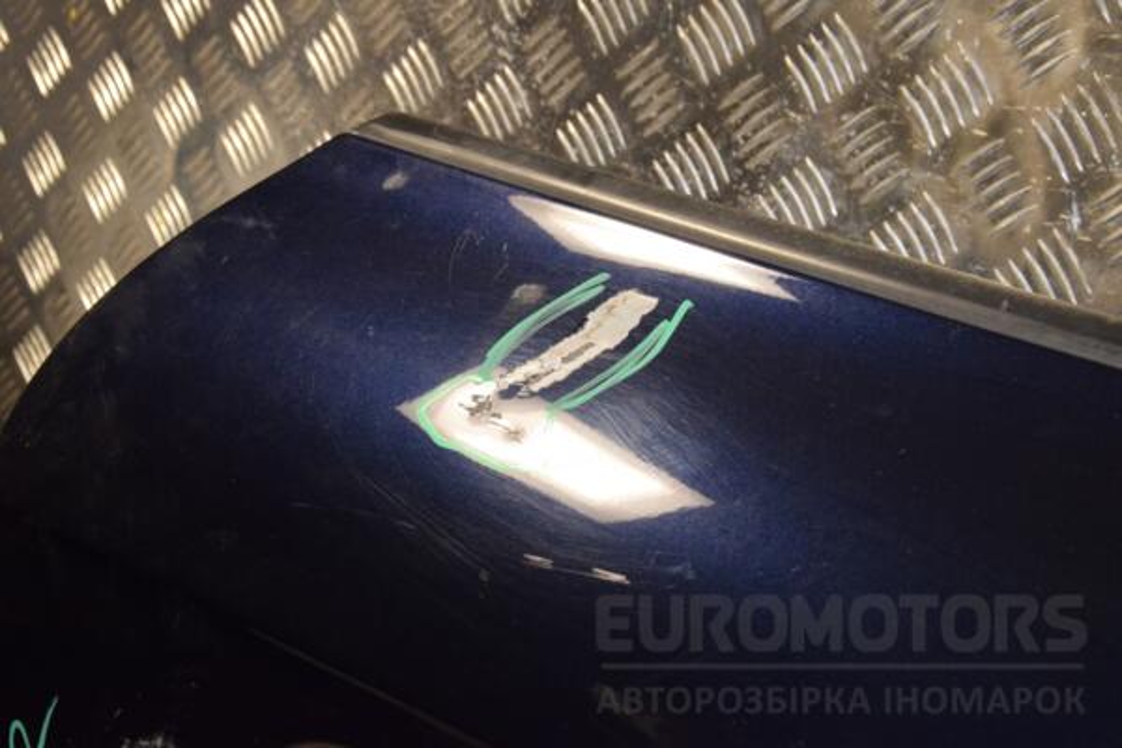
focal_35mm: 68
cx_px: 561
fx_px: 2104
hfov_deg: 29.9
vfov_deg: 20.2
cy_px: 374
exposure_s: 1/200
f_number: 10
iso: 800
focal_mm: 45
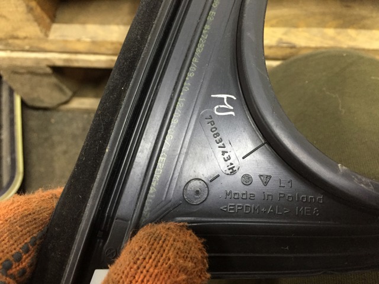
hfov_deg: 61.7
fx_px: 318
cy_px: 142
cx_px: 190
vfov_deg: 48.2
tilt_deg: -62.7
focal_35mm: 29
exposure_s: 1/33
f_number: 2.2
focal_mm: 4.15
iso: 250
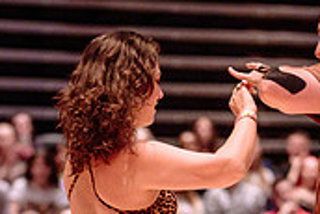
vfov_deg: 6.5
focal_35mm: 211
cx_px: 117
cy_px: 301
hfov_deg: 9.7
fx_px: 1877
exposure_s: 1/320
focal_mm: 50
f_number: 1.2
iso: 1600
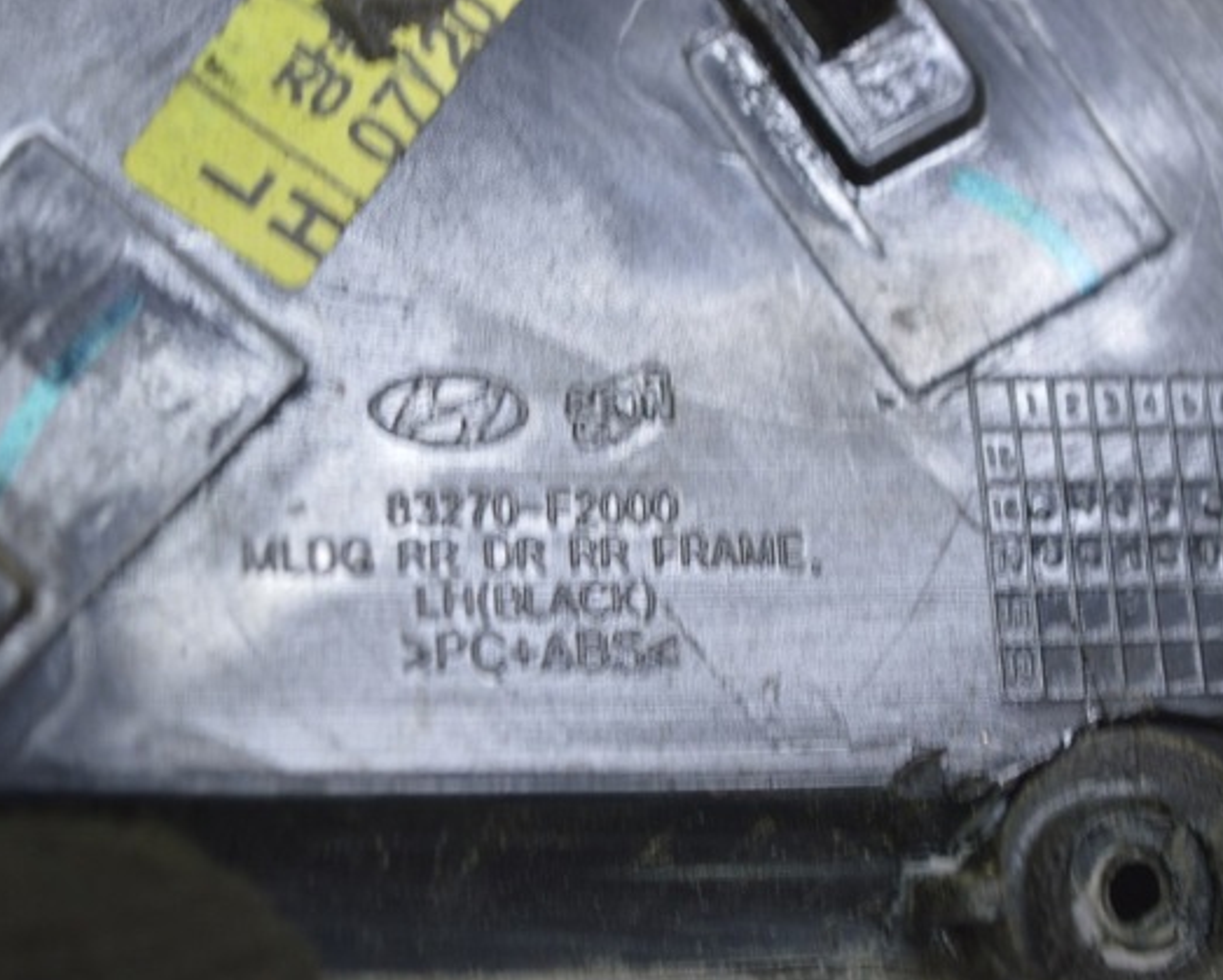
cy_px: 492
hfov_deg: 20.2
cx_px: 510
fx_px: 3425
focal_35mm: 95
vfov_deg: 16.3
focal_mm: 55
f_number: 5.6
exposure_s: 1/20
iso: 400
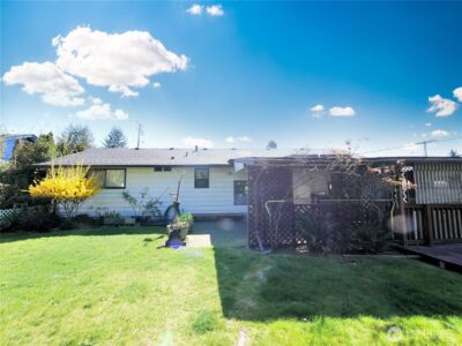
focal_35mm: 14
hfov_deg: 102.1
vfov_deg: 85.7
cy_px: 173
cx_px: 231
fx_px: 187
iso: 200
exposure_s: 1/250
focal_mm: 7
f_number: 6.3
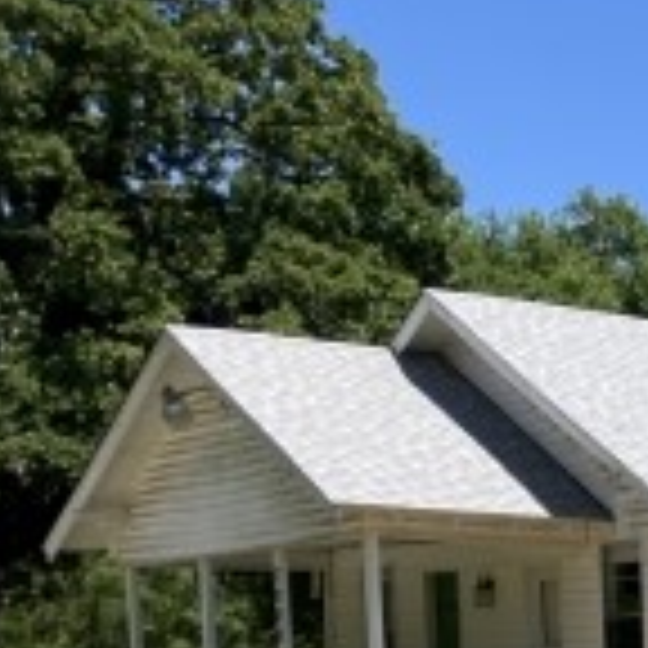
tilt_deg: -4.1
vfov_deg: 15.6
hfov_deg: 14.0
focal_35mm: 104
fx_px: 2203
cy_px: 918
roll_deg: +0.1
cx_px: 1312
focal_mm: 3.99
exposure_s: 1/1621
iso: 32
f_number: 1.8
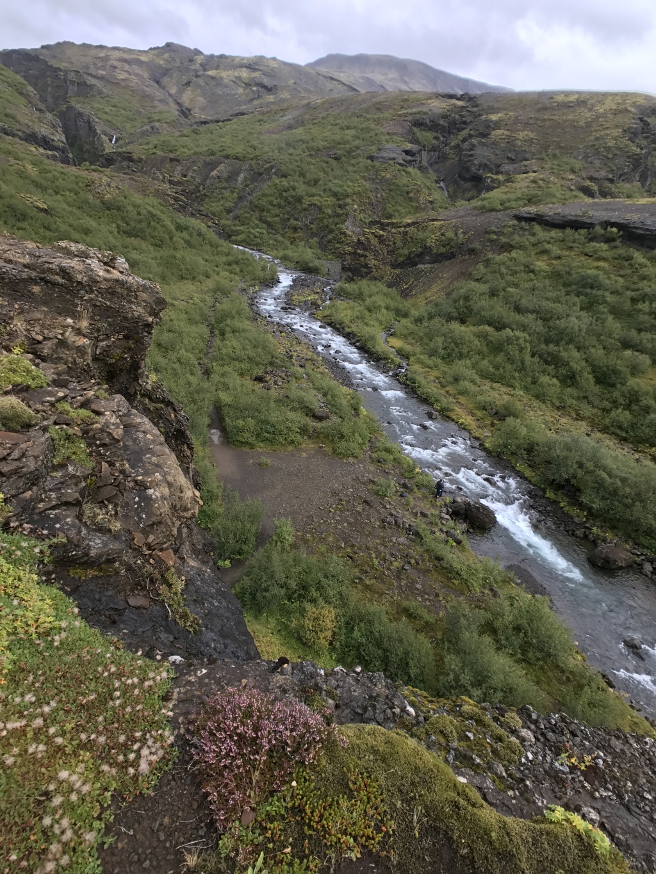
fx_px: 707
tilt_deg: -21.8
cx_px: 328
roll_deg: -5.7
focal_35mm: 28
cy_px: 437
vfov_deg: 63.4
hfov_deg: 49.8
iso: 20
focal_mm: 3.99
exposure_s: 1/357
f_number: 1.8
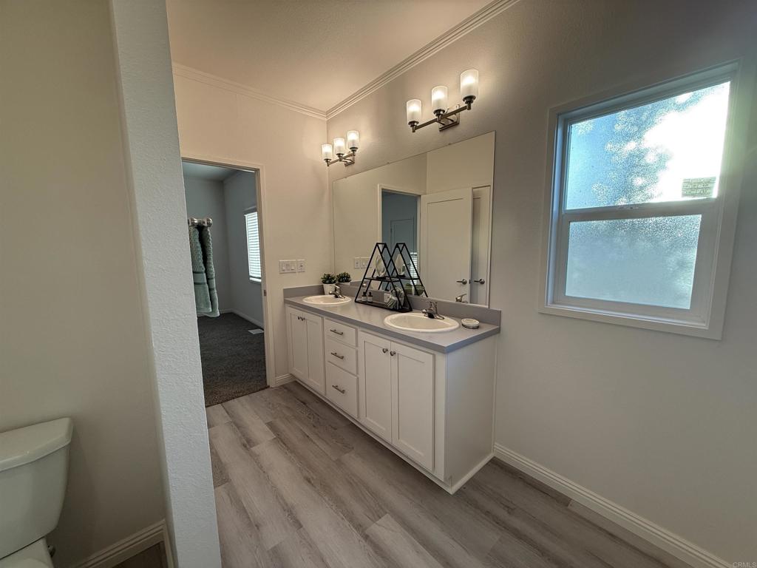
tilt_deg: -6.3
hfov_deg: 102.1
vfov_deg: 85.7
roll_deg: +0.9
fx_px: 306
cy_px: 284
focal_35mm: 14
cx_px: 378
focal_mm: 2.22
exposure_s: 1/120
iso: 80
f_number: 2.2
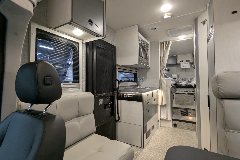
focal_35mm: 17
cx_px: 119
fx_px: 113
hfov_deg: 93.3
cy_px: 77
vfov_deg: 70.4
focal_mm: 2.35
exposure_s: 1/53
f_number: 2.2
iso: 221
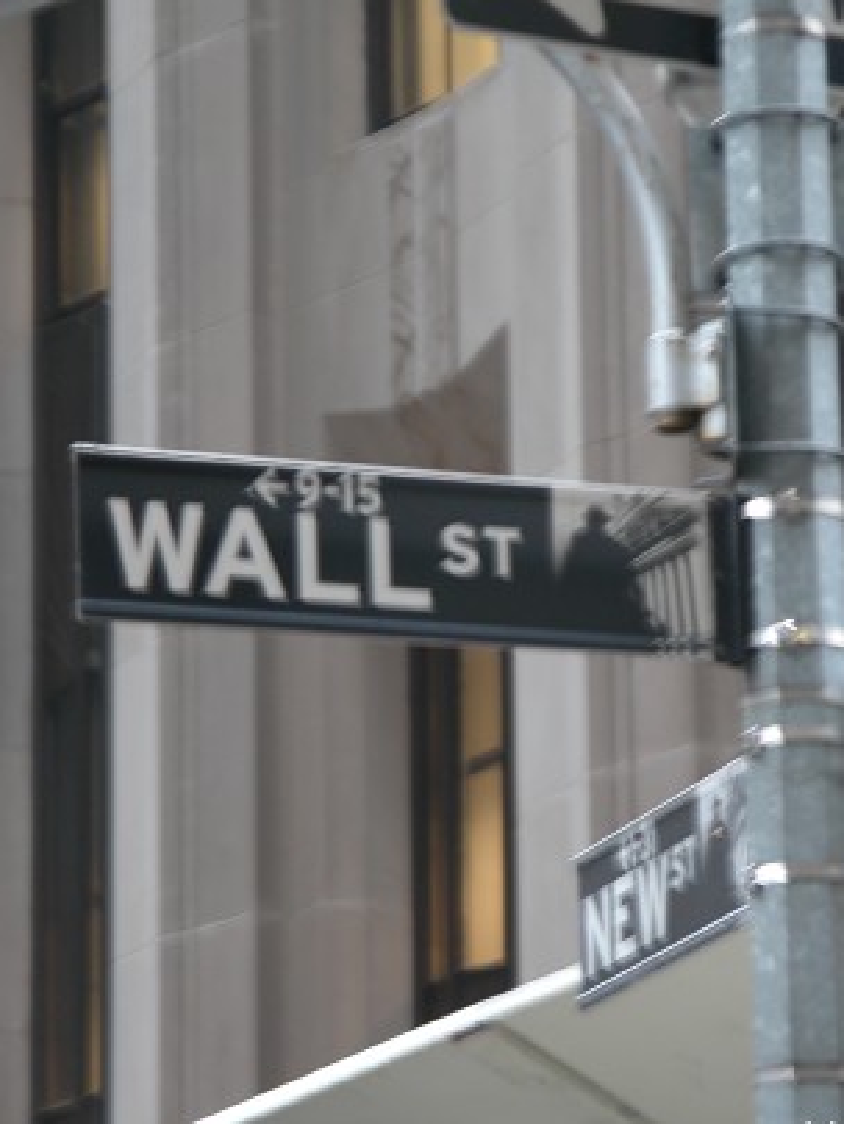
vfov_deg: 8.4
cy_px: 574
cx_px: 571
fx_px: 7701
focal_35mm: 237
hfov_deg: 6.3
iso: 100
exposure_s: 1/3.7
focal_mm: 44.7
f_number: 4
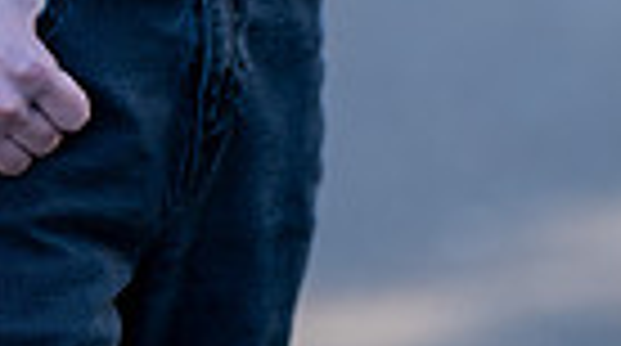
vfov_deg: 2.7
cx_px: 94
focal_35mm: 435
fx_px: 7149
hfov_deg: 5.0
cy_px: -652
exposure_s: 1/640
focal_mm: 85
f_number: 1.2
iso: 200
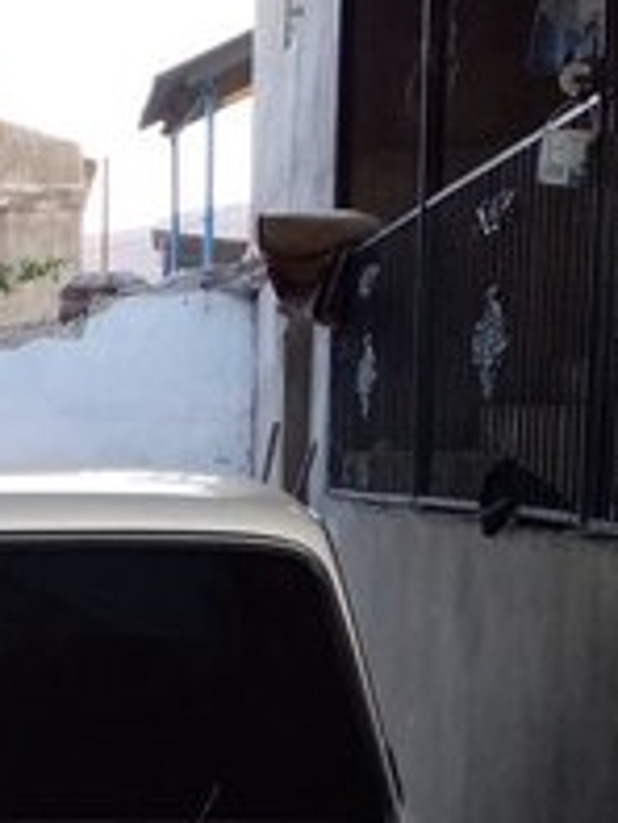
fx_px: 1855
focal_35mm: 78
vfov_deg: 23.2
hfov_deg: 18.2
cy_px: 957
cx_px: -79
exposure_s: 1/50
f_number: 2.2
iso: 50
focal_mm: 3.3
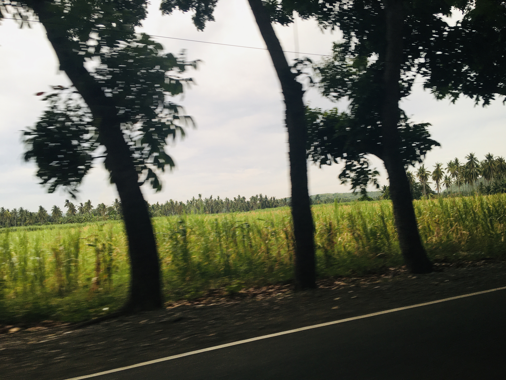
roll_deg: +2.7
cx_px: 253
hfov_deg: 61.7
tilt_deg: +4.7
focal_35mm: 29
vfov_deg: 48.2
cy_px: 190
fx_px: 424
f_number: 2.2
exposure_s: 1/120
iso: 25
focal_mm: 4.15
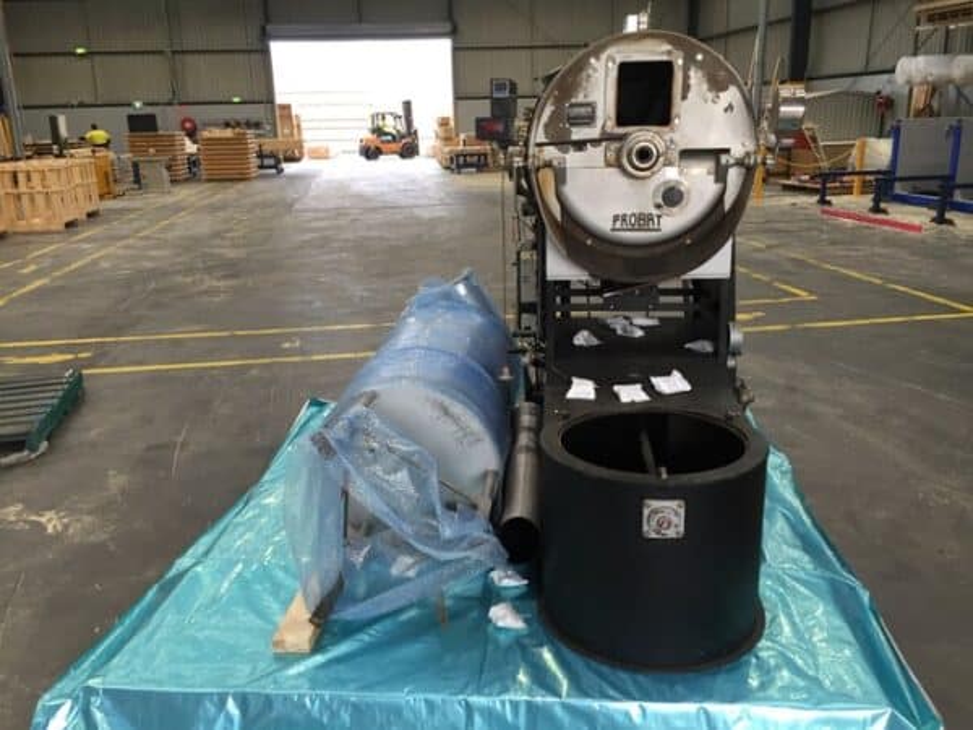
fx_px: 815
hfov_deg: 61.7
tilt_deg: -14.7
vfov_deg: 48.2
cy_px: 365
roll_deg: +2.6
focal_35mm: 29
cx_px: 486
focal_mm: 4.15
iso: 64
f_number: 2.2
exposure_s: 1/33
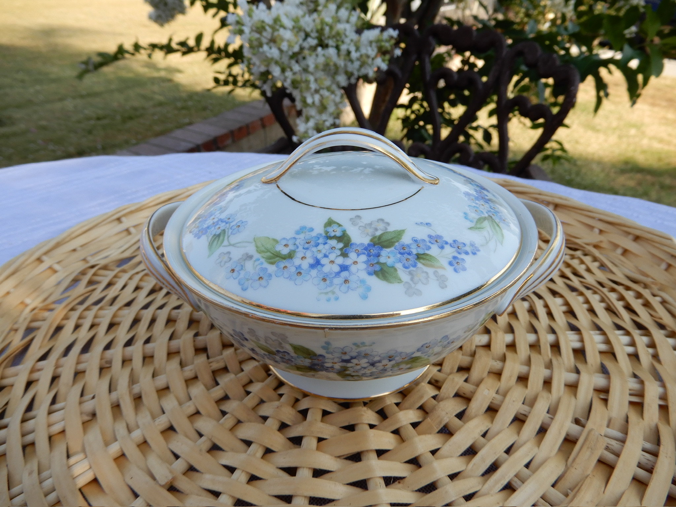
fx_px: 469
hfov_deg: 71.6
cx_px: 338
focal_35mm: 24
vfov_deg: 56.8
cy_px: 254
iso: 80
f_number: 3.4
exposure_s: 1/400
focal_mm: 4.3
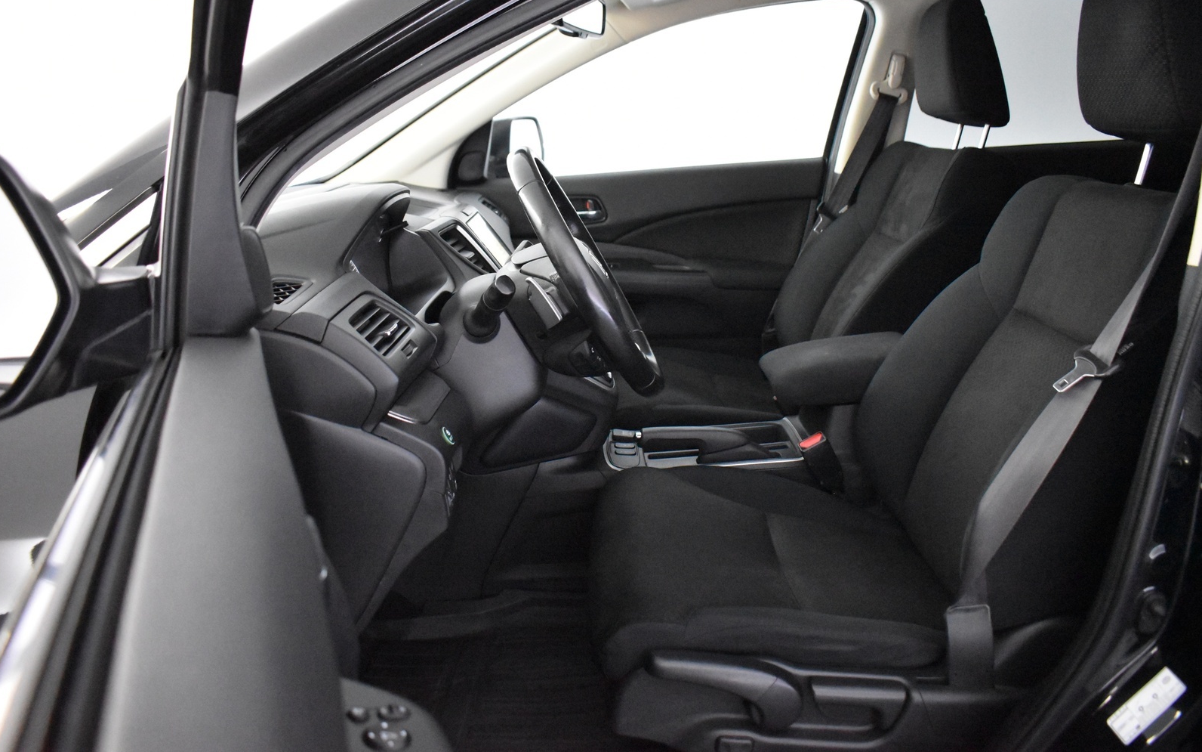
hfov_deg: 66.5
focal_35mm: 28
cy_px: 345
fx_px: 917
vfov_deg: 44.5
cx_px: 591
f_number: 3.5
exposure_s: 1/60
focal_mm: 18
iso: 9000
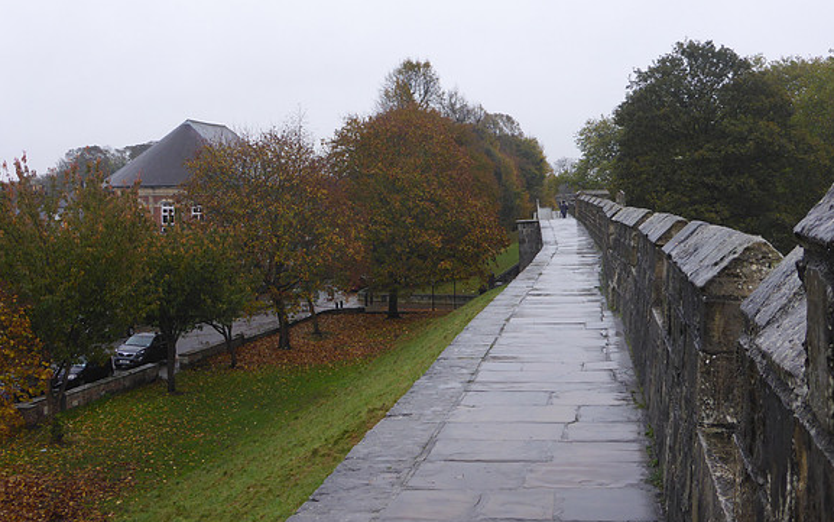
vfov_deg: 26.3
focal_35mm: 49
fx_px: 1114
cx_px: 418
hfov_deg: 41.0
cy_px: 216
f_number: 4.1
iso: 125
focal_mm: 7.9
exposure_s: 1/60
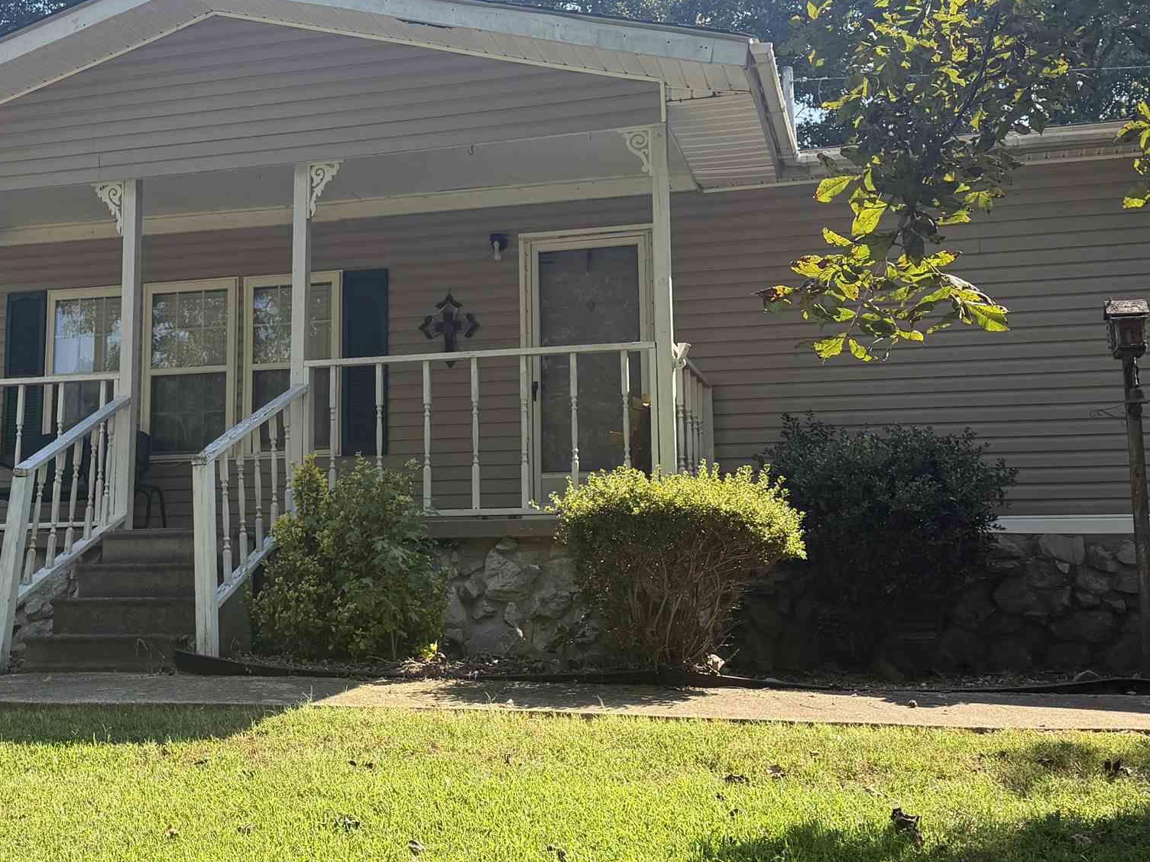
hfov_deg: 38.4
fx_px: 1627
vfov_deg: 29.6
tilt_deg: +9.6
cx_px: 372
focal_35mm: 49
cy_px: 345
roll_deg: +0.1
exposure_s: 1/1689
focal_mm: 6.76
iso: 100
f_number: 1.78
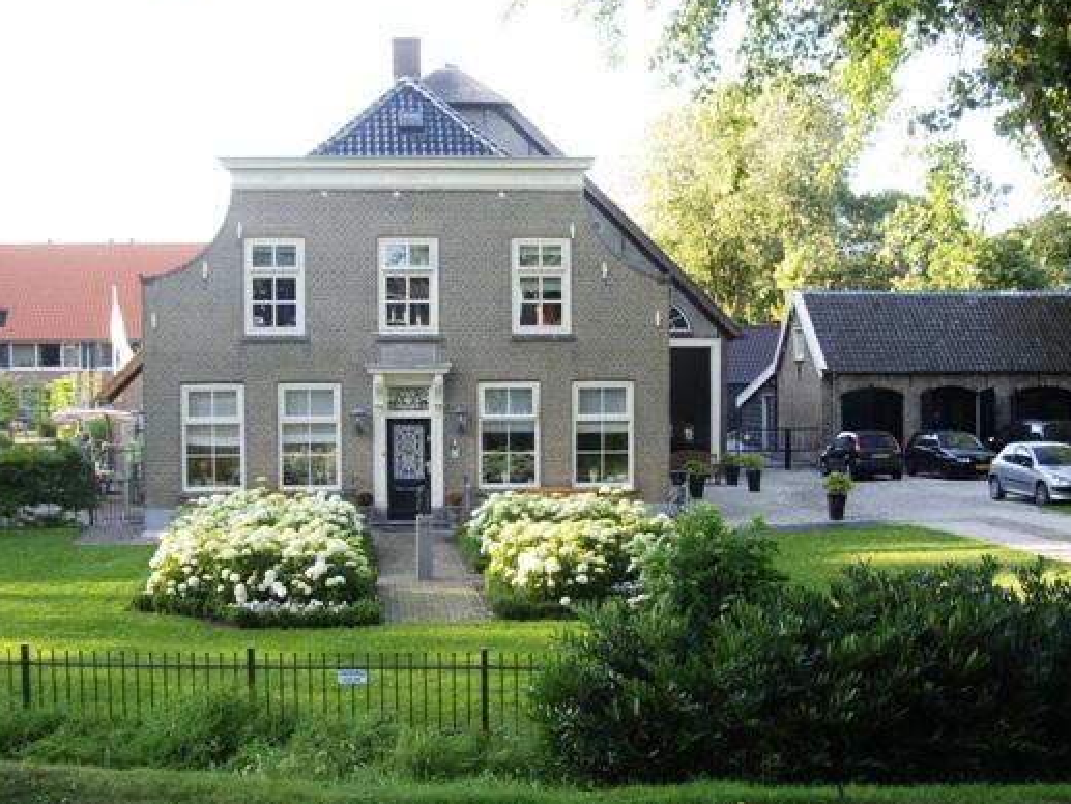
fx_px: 1454
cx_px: 512
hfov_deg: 40.4
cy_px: 404
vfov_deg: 30.9
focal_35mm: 47
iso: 100
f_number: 2.8
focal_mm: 7.9
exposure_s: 1/100
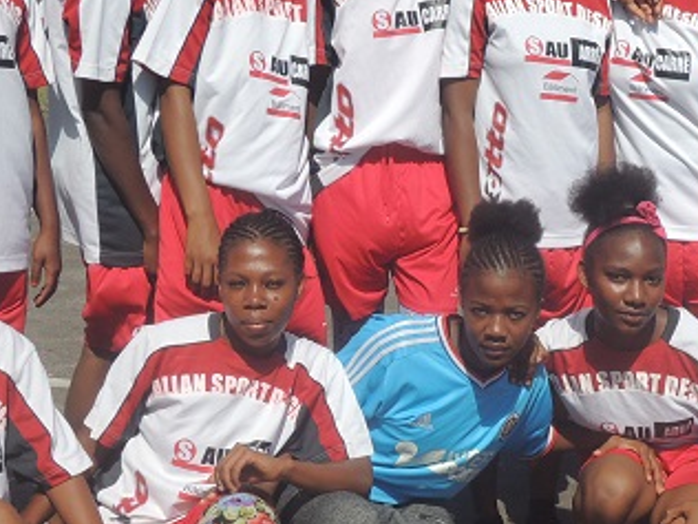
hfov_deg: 23.4
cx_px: 495
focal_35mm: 83
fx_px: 1674
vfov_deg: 17.8
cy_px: 314
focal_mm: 6.3
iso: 100
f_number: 4
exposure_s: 1/1600
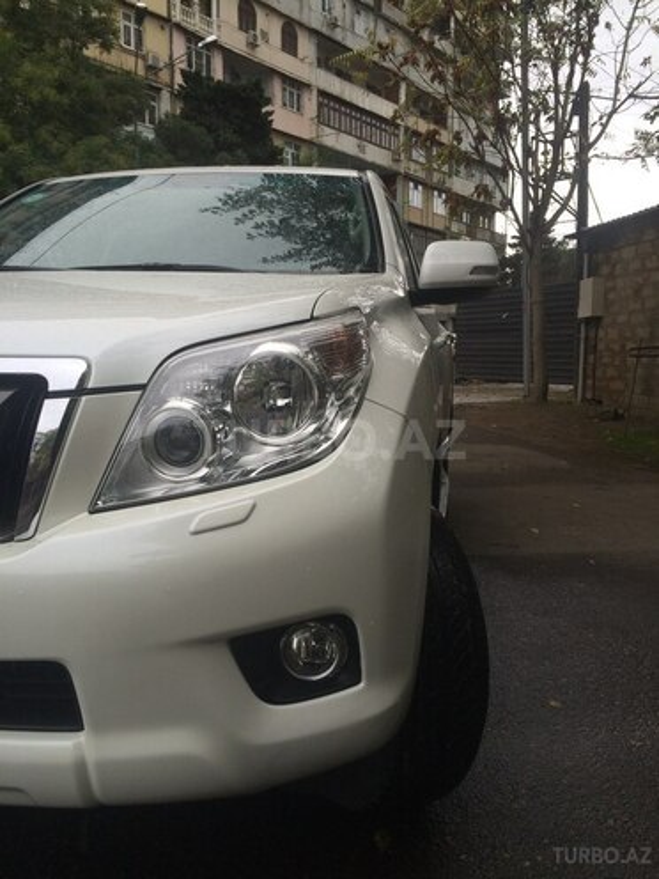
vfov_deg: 61.7
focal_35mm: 29
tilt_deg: -7.3
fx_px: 736
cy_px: 440
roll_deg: +0.7
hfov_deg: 48.2
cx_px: 330
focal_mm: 4.15
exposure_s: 1/336
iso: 32
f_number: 2.2
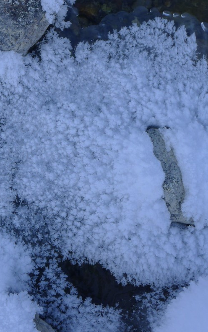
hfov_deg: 22.4
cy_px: 166
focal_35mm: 57
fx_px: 517
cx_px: 32
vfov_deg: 35.7
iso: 80
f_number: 4
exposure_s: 1/400
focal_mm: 7.9
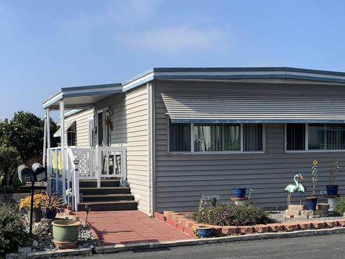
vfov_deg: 27.4
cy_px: 174
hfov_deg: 36.2
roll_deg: -0.4
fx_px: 528
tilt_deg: -3.8
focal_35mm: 53
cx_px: 167
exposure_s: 1/1916
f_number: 1.8
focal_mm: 4.25
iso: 25
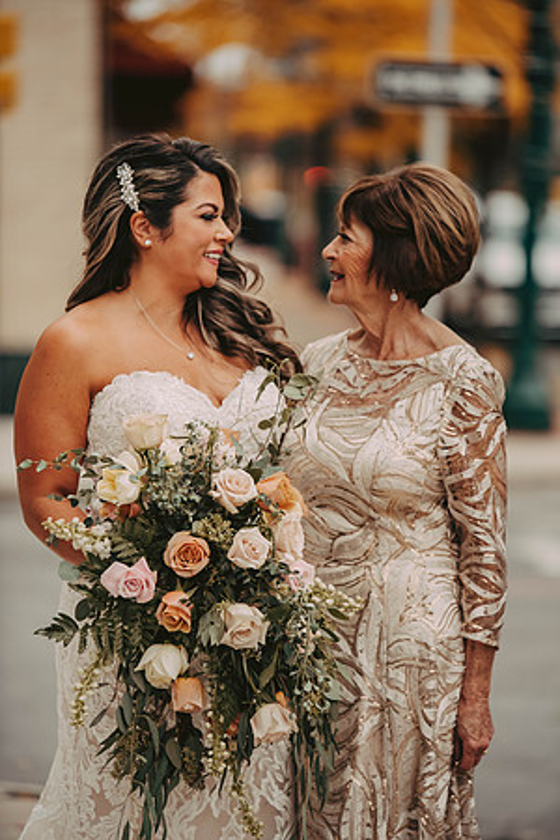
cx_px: 280
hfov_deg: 7.2
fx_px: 4433
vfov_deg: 10.8
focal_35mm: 190
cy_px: 420
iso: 1250
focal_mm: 190
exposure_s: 1/4000
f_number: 3.2
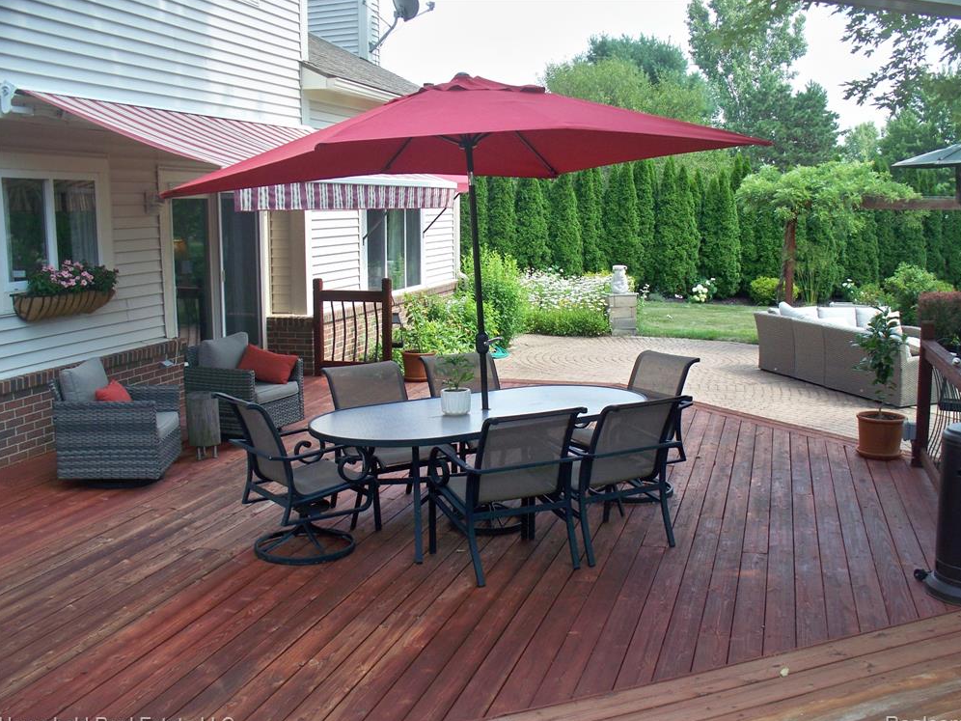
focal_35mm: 36
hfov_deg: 51.4
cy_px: 369
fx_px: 999
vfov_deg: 39.7
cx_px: 489
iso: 125
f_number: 2.8
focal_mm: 7.54
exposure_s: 1/500
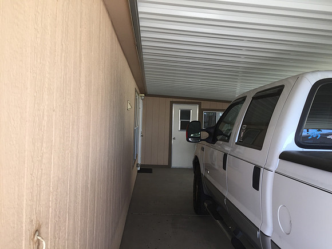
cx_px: 166
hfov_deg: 61.7
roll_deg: -2.9
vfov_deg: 48.2
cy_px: 124
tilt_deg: -0.3
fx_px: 278
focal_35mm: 29
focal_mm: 4.15
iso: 40
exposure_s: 1/120
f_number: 2.2
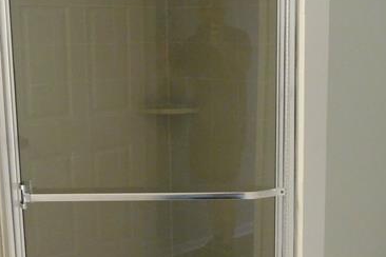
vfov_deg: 20.1
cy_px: 195
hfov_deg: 30.0
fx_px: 718
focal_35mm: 67
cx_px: 224
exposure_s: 1/20
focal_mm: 4
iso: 400
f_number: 3
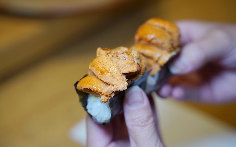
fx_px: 495
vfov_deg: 16.9
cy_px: 69
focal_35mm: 77
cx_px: 118
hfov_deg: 26.8
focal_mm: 75
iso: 250
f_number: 4
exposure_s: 1/80
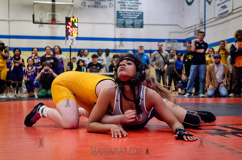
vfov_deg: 23.6
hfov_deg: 35.2
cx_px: 136
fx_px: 381
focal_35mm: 57
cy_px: 104
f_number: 3.2
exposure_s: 1/400
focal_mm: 35
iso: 5000
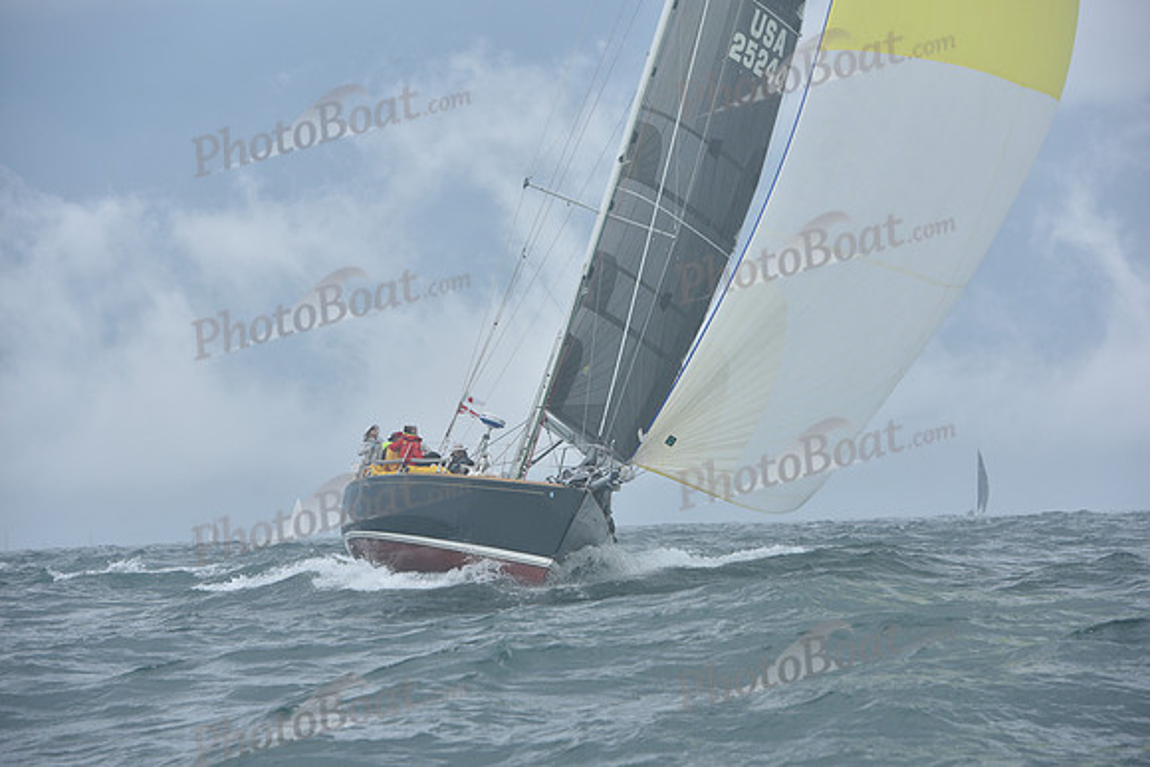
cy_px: 384
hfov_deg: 14.7
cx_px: 575
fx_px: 4473
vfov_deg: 9.8
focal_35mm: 140
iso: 320
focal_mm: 140
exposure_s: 1/800
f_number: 6.3
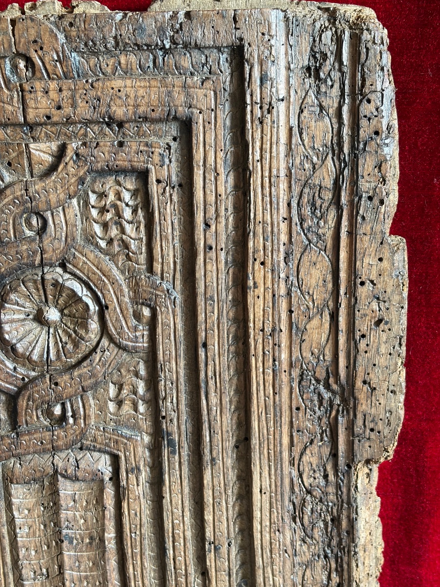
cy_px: 294
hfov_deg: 28.0
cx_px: 220
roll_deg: -0.4
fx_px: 881
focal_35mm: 52
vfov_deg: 36.8
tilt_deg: -28.7
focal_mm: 5.96
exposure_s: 1/56
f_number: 1.6
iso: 160
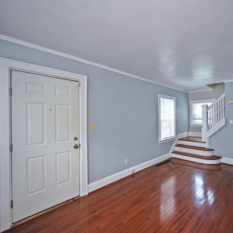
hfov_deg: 78.5
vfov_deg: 80.7
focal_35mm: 18
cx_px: 152
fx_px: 137
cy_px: 116
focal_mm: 14
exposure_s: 1/60
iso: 360
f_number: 4
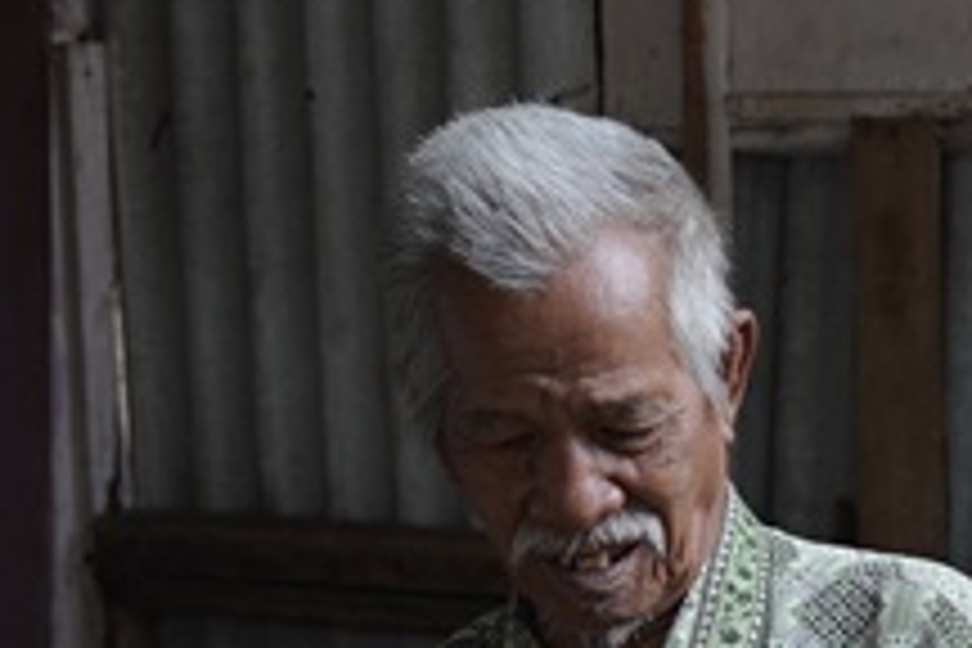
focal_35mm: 165
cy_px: 727
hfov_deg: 12.3
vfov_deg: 8.3
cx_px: 994
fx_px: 4455
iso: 100
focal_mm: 34.4
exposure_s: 1/80
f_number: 2.8
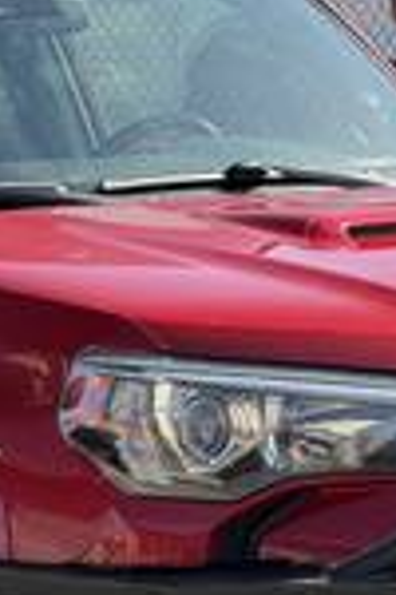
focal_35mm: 213
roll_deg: +3.3
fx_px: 3514
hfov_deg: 6.4
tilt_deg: -6.2
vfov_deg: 9.6
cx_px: -12
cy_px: 440
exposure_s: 1/663
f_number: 1.78
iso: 80
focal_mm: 6.76
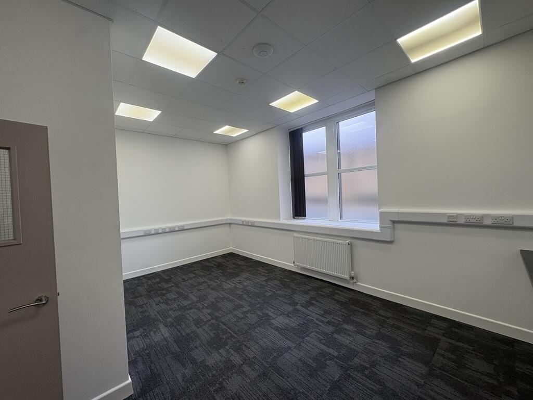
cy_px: 200
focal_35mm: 14
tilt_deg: -1.1
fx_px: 216
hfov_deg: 102.1
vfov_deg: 85.7
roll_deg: +3.0
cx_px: 266
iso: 40
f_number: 2.2
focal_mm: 2.22
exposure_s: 1/124
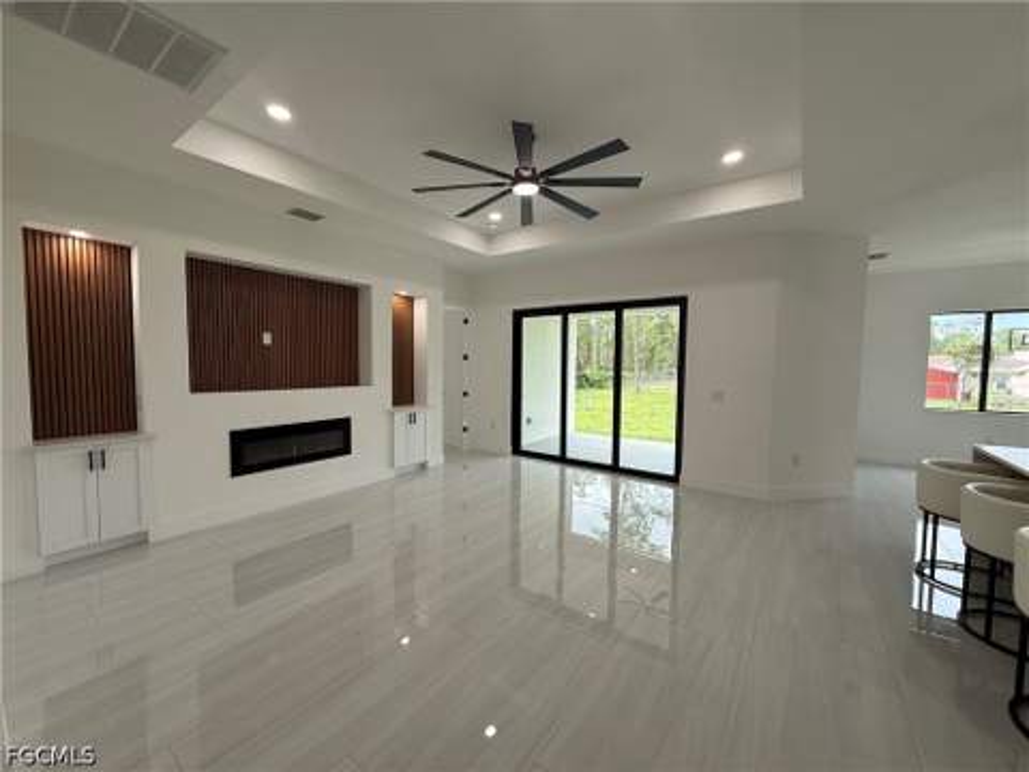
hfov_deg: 102.1
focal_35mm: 14
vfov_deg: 85.7
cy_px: 386
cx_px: 514
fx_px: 416
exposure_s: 1/120
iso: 50
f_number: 2.2
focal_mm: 2.22
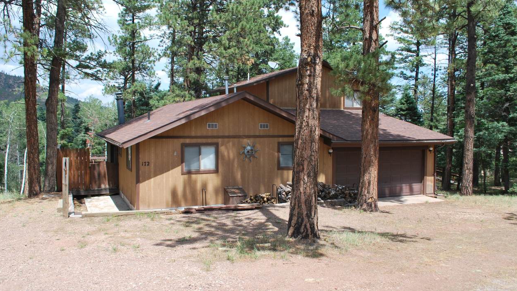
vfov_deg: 36.7
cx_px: 258
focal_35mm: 32
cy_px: 137
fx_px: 439
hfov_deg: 61.0
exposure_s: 1/160
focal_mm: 20
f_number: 6.3
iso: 100
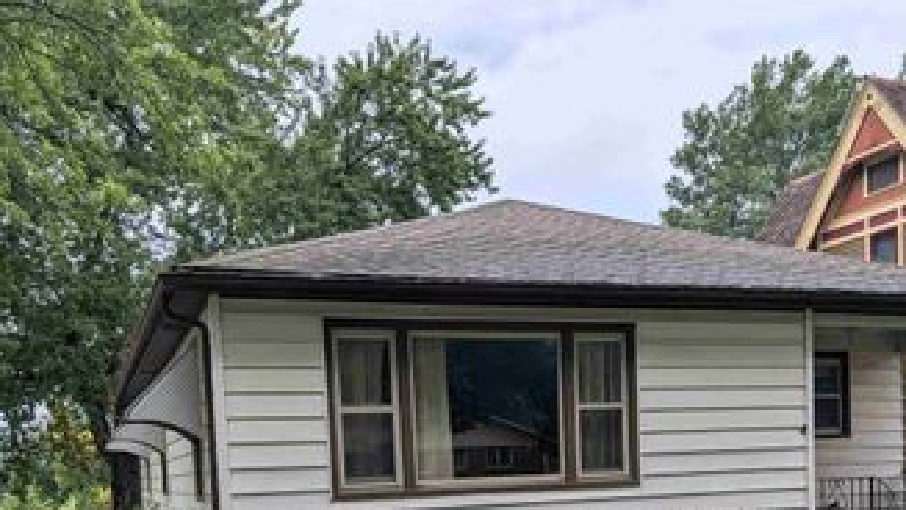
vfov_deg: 27.8
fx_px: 961
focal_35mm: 40
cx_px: 468
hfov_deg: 50.5
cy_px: 518
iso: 19
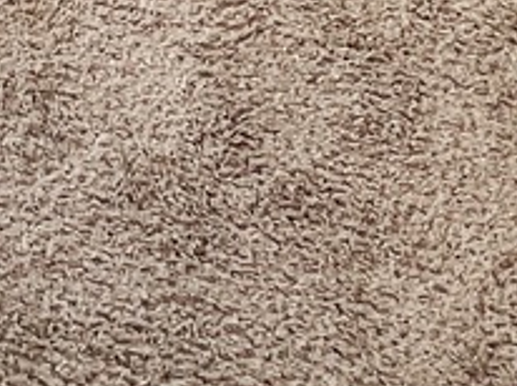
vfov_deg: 10.7
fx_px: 1358
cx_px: -243
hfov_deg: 19.1
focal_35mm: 91
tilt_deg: -25.1
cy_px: -790
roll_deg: -1.5
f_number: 1.8
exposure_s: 1/30
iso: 64
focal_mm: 1.57
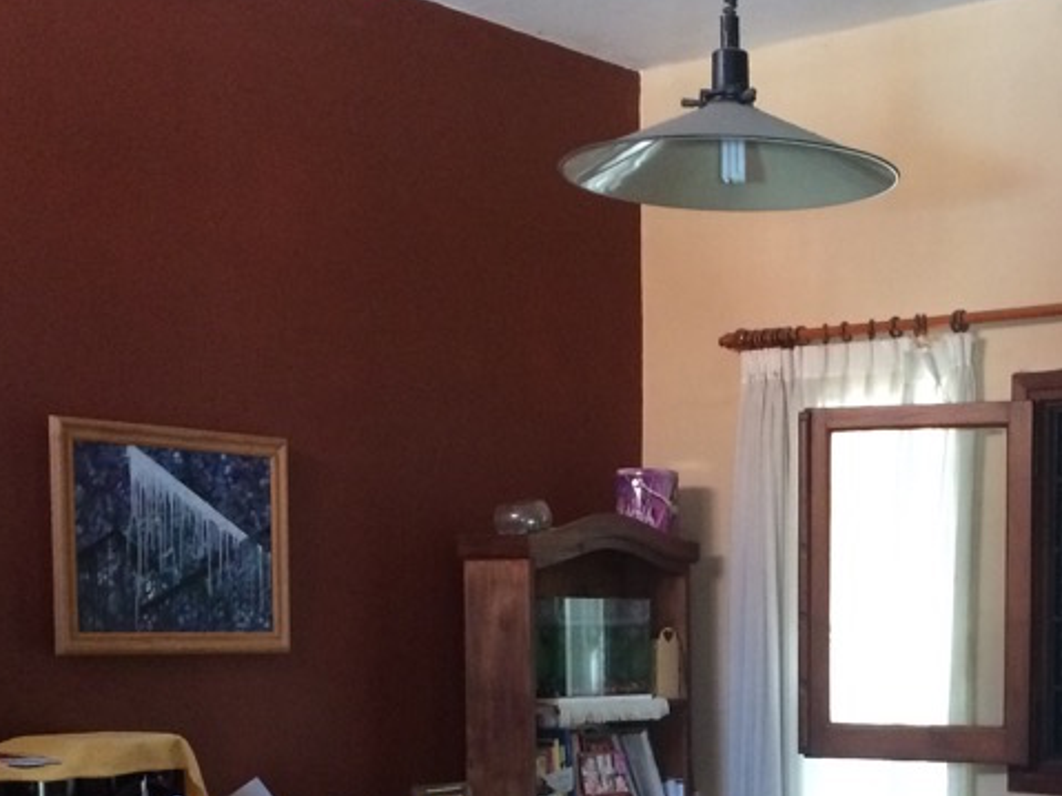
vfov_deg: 23.0
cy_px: 721
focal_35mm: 62
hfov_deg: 30.6
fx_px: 1902
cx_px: 825
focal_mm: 4.15
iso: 320
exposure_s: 1/25
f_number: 2.2
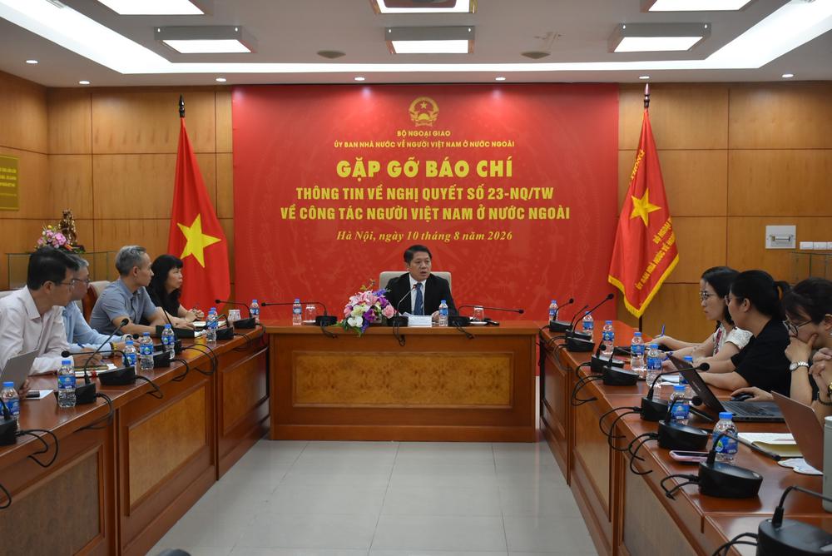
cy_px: 278
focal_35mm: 48
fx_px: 1110
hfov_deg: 41.1
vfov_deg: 28.1
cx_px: 416
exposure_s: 1/60
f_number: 4
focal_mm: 32
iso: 800
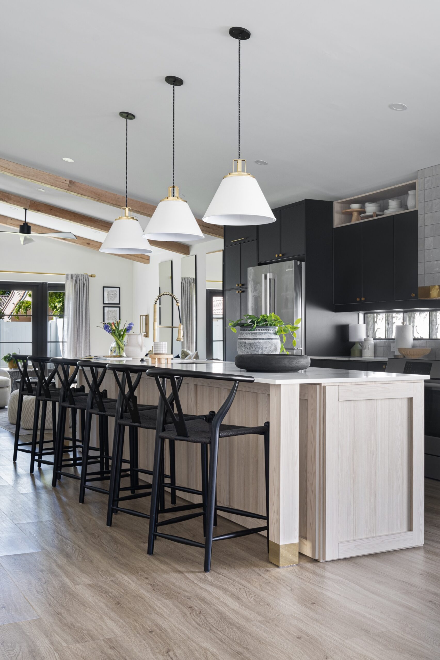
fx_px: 715
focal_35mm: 39
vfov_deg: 49.6
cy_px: 330
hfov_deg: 34.2
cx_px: 220
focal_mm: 26.5
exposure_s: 1/3
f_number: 9
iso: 160
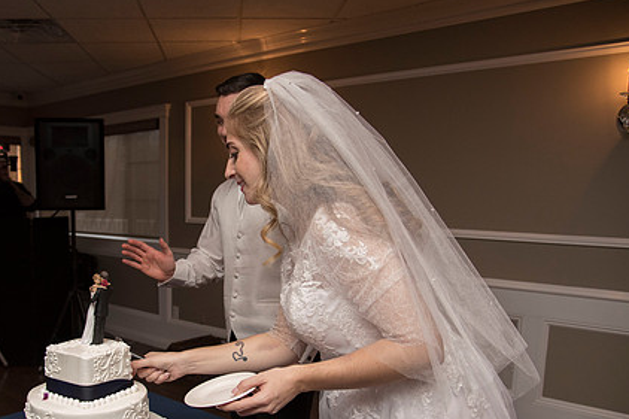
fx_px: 576
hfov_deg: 56.6
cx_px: 236
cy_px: 281
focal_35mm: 33
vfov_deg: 39.4
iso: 2000
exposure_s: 1/200
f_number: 4
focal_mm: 24
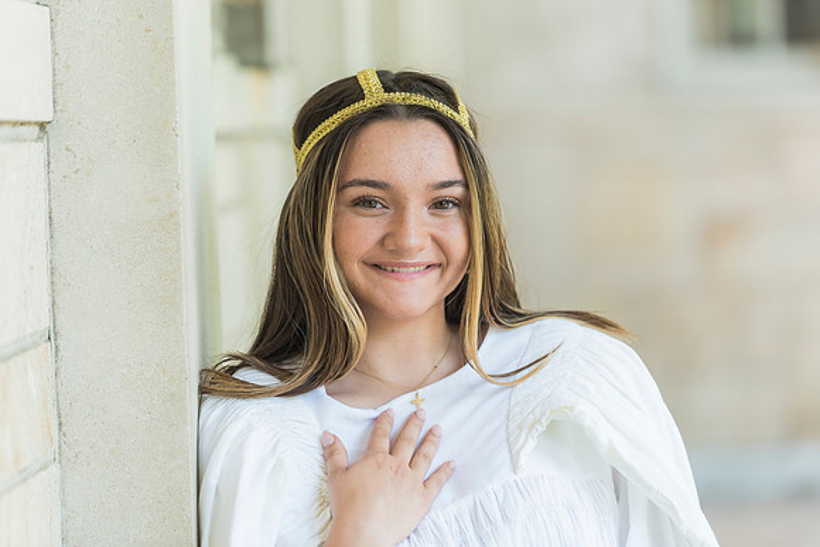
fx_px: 3628
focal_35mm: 159
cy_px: 271
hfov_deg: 12.9
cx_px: 402
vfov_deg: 8.6
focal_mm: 155
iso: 320
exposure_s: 1/125
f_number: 3.5
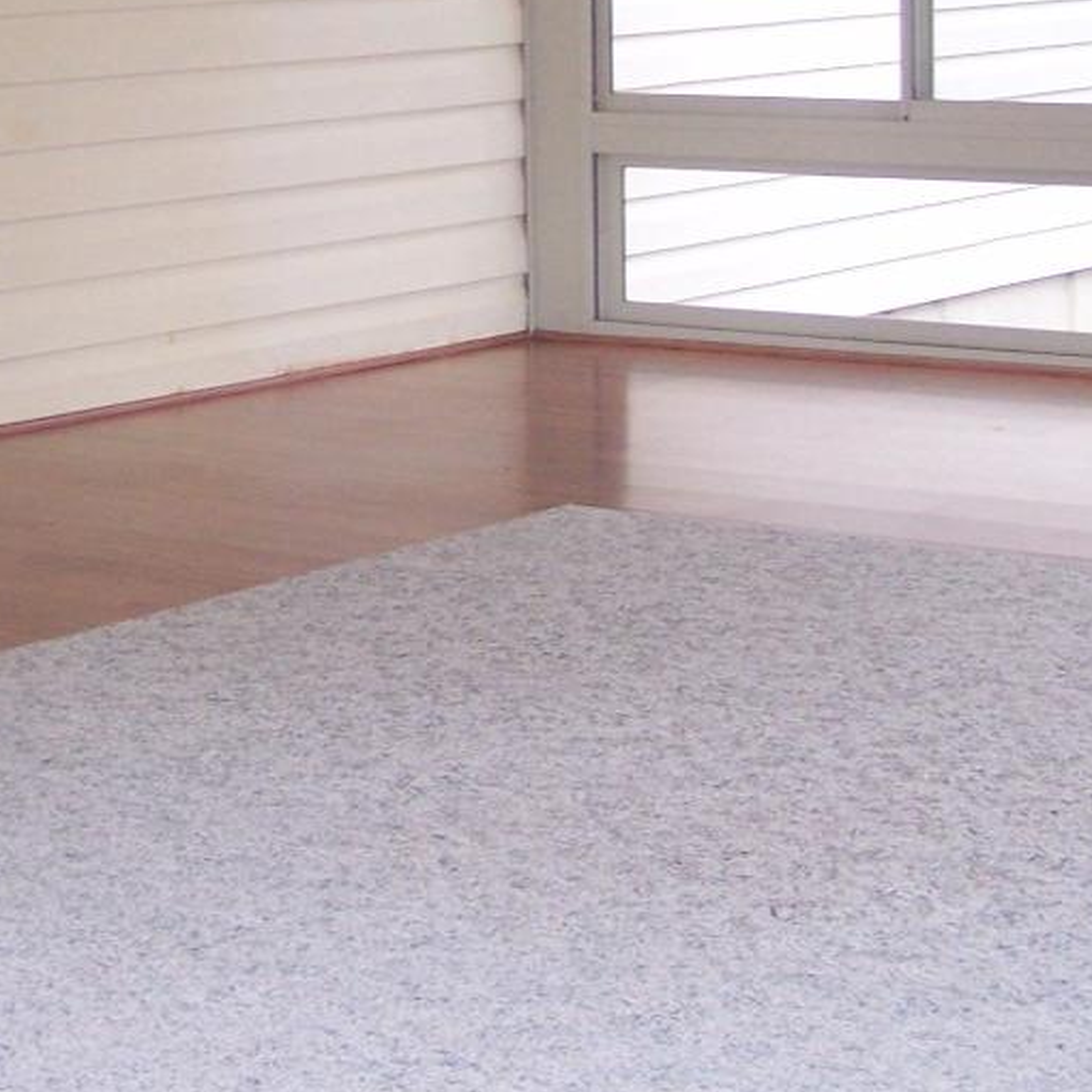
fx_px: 3391
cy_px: 99
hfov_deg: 18.2
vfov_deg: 18.0
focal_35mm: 95
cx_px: 255
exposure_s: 1/60
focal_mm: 6.3
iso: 160
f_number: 2.8
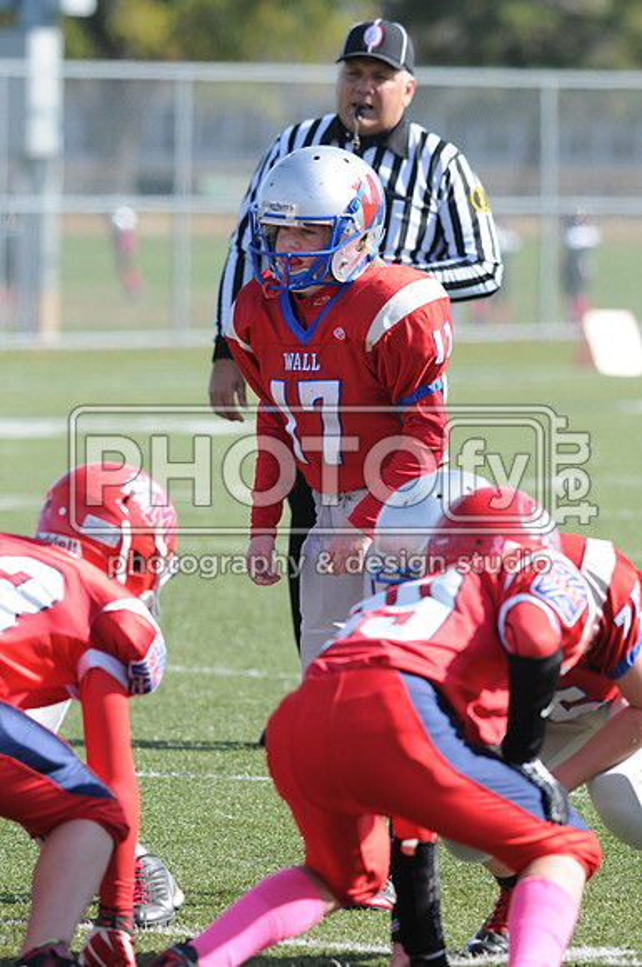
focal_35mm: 450
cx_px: 321
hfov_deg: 3.0
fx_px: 12073
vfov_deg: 4.6
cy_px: 484
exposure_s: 1/500
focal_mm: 300
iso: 200
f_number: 5.6
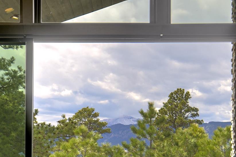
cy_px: 151
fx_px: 557
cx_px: 117
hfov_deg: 23.9
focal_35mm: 85
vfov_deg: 15.8
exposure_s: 1/320
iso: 500
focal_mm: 29
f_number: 7.1
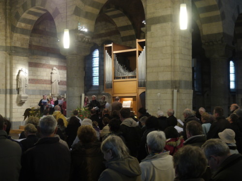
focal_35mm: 50
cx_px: 121
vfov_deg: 29.1
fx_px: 350
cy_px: 90
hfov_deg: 38.2
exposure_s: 1/8
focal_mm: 25
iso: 400
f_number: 4.7
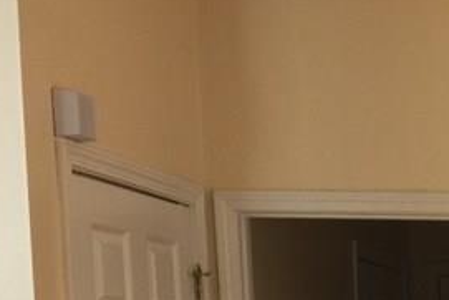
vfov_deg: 11.1
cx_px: 772
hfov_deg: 15.7
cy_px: 572
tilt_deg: -6.7
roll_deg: -0.5
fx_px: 1423
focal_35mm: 114
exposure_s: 1/15
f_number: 2.2
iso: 32
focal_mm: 4.15
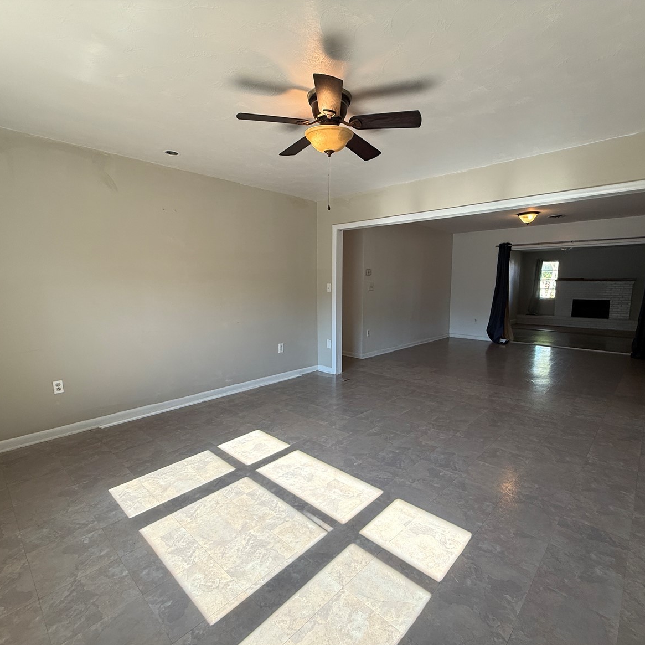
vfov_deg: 84.0
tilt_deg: -7.6
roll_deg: +0.8
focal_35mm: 17
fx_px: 358
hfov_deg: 83.9
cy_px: 329
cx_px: 340
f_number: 2.2
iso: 125
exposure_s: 1/120
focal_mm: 2.22
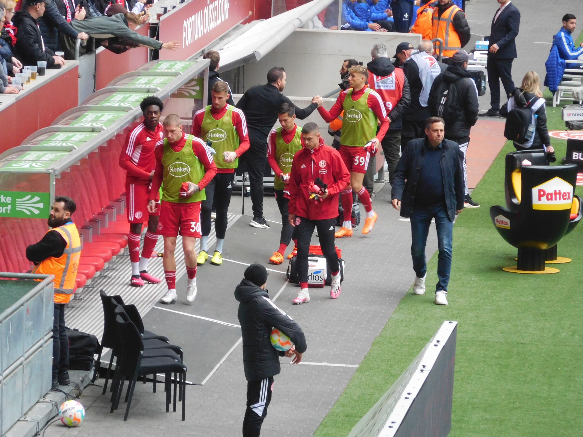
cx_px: 292
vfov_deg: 4.2
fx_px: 5895
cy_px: 218
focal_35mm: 350
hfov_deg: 5.7
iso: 400
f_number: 6
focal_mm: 62.4
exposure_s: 1/160
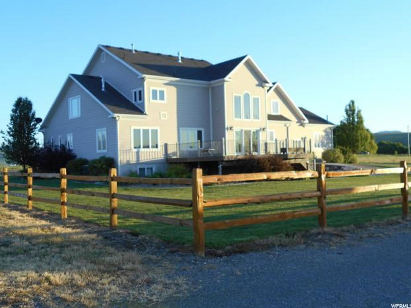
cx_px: 201
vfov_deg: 37.7
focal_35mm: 38
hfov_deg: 49.0
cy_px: 150
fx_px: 451
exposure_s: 1/200
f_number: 3.9
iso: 80
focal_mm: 6.7
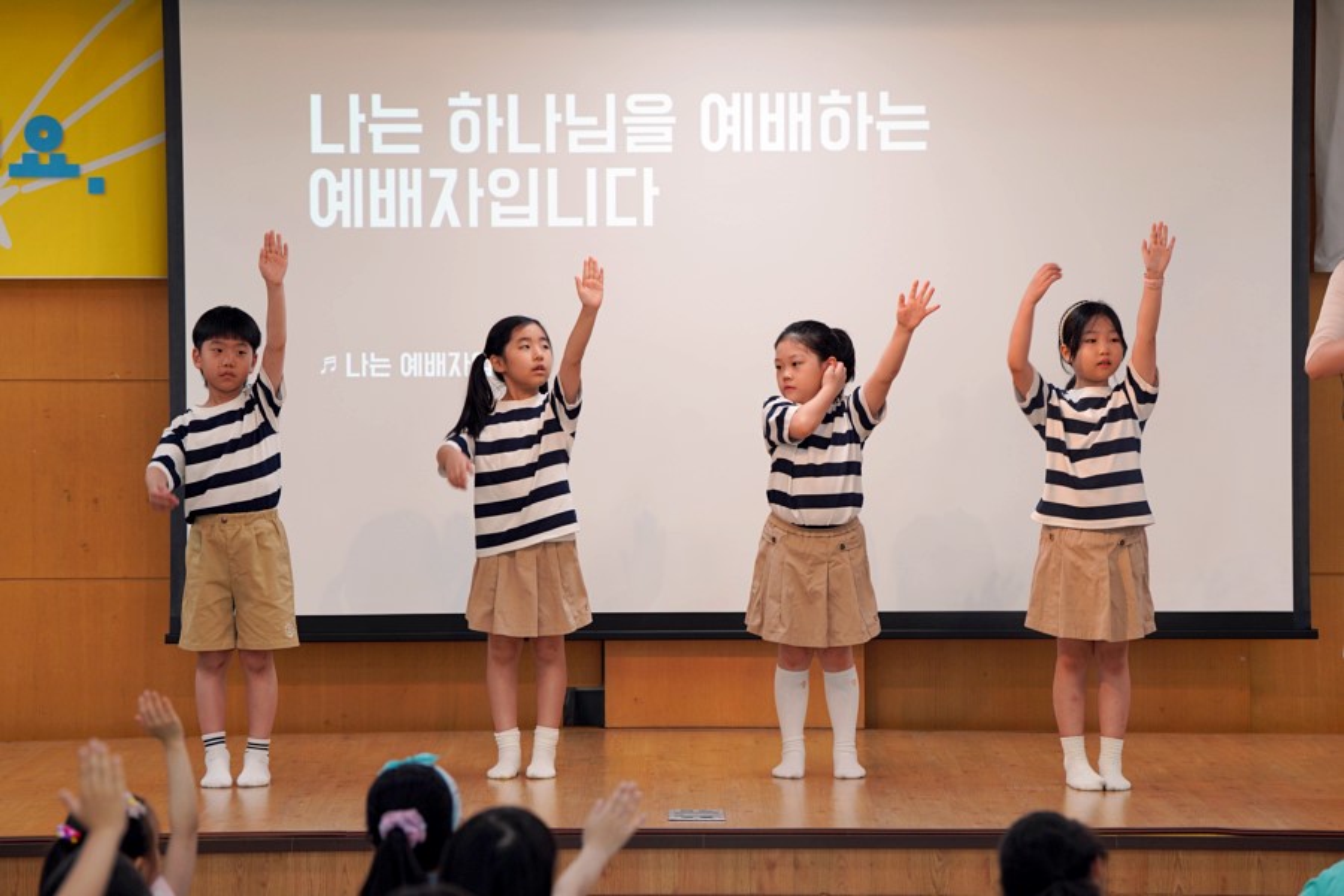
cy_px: 448
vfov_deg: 11.9
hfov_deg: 17.8
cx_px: 672
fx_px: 4293
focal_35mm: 115
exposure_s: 1/160
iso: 500
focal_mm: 115
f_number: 4
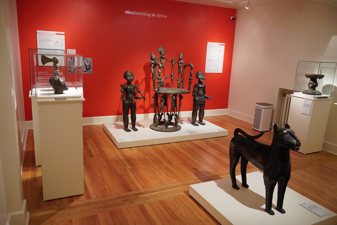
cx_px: 168
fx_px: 262
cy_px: 112
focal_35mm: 28
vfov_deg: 46.4
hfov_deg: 65.5
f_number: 5
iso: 8000
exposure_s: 1/100
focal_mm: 28
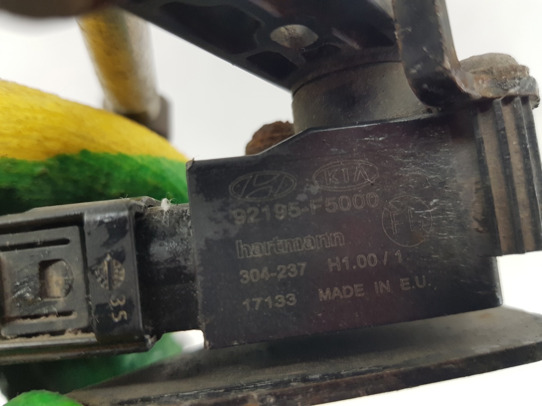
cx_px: 271
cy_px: 203
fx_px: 407
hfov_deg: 67.3
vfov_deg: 53.1
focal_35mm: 26
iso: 100
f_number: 1.7
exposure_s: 1/100
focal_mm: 4.2
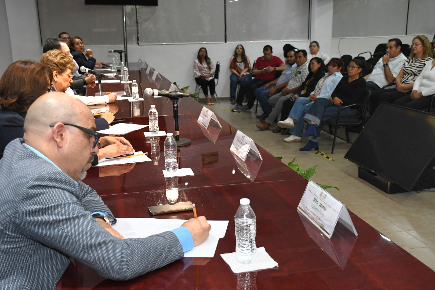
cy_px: 145
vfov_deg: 29.9
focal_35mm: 45
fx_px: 544
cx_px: 218
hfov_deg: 43.6
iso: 2500
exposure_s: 1/125
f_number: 6.3
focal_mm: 30
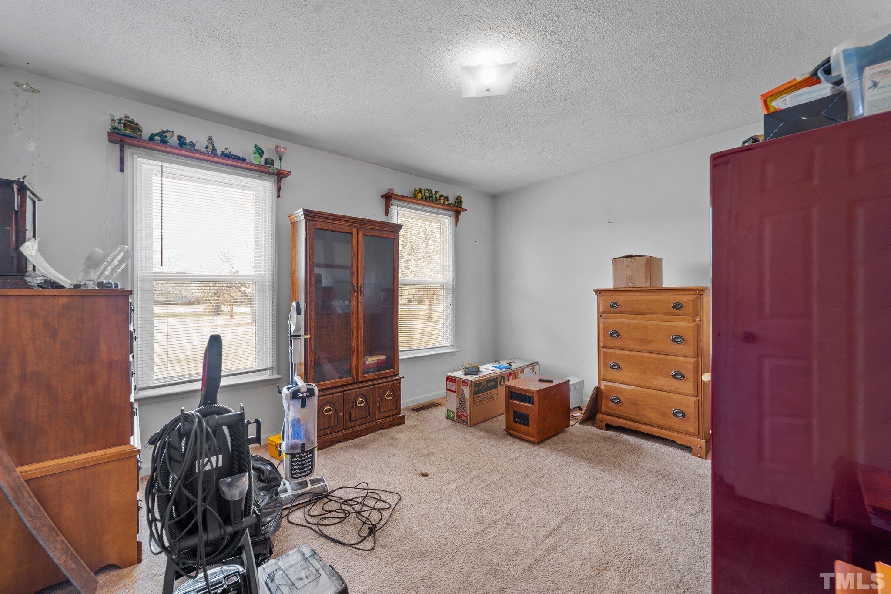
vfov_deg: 81.2
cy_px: 297
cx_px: 446
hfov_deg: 104.3
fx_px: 346
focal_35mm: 14
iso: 200
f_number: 8
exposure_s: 1/2.5
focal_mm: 14
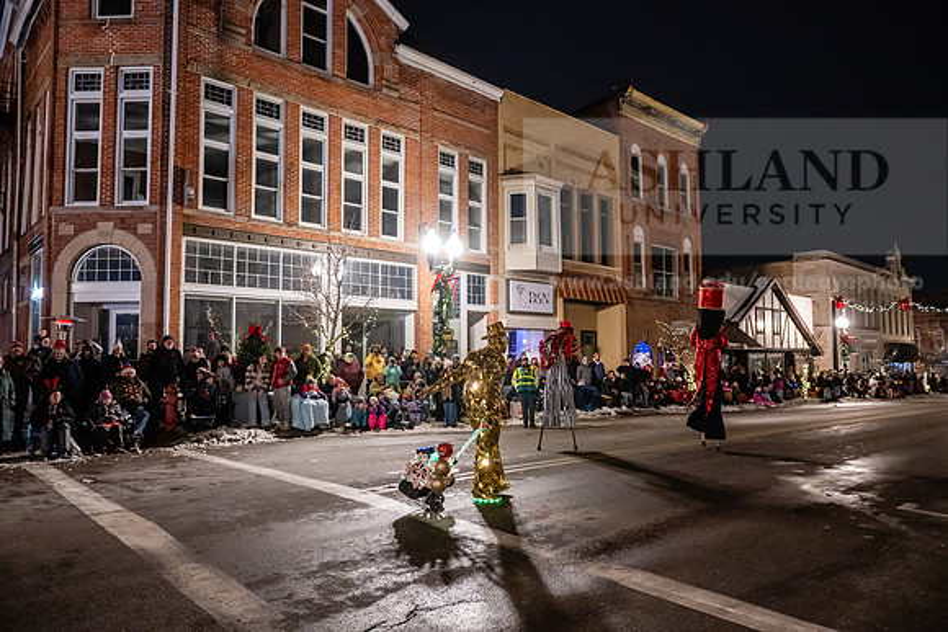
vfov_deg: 53.2
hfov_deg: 73.7
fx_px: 632
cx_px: 474
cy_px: 316
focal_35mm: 24
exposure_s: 1/160
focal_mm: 24
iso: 5000
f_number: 2.8
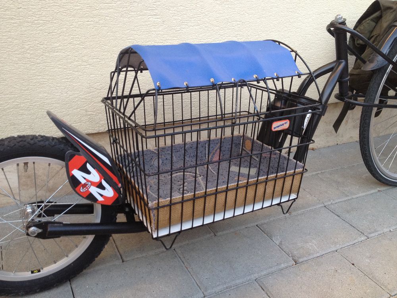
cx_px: 198
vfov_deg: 40.7
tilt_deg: -24.8
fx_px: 401
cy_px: 149
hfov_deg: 52.6
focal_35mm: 35
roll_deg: -3.2
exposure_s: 1/120
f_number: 2.4
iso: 100
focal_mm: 4.28
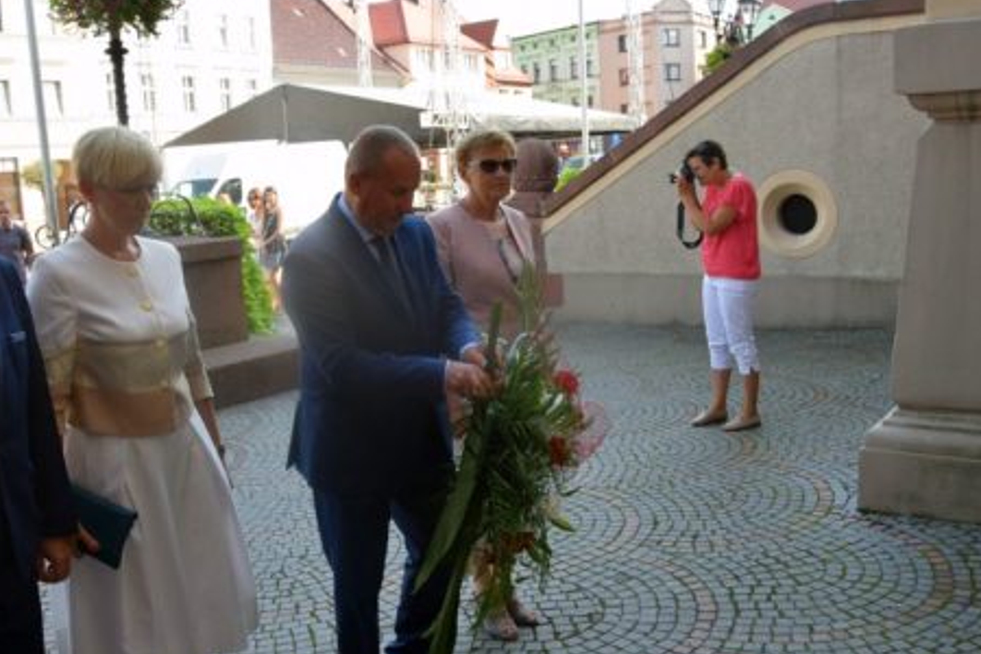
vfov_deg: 36.9
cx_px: 490
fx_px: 981
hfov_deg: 53.1
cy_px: 349
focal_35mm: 36
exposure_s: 1/250
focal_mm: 18
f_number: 8
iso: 400
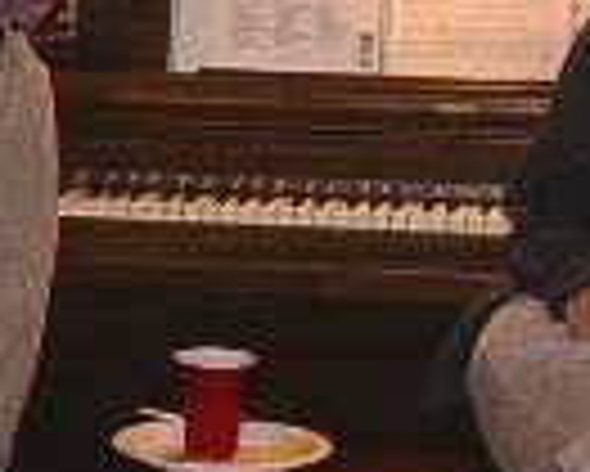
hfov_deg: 8.4
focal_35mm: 220
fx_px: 3844
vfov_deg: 7.0
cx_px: -482
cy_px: 414
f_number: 2.8
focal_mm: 7.8
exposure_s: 1/40
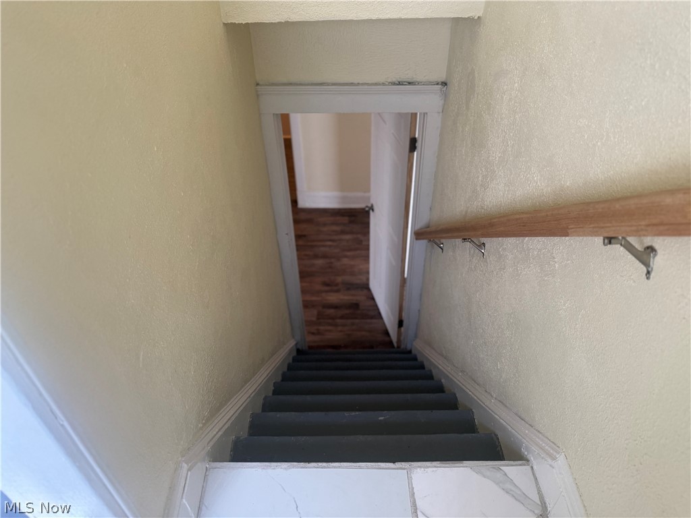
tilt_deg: -38.6
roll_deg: +1.1
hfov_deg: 71.6
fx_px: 479
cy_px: 259
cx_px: 346
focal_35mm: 24
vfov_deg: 56.8
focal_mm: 6.76
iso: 200
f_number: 1.78
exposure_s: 1/121
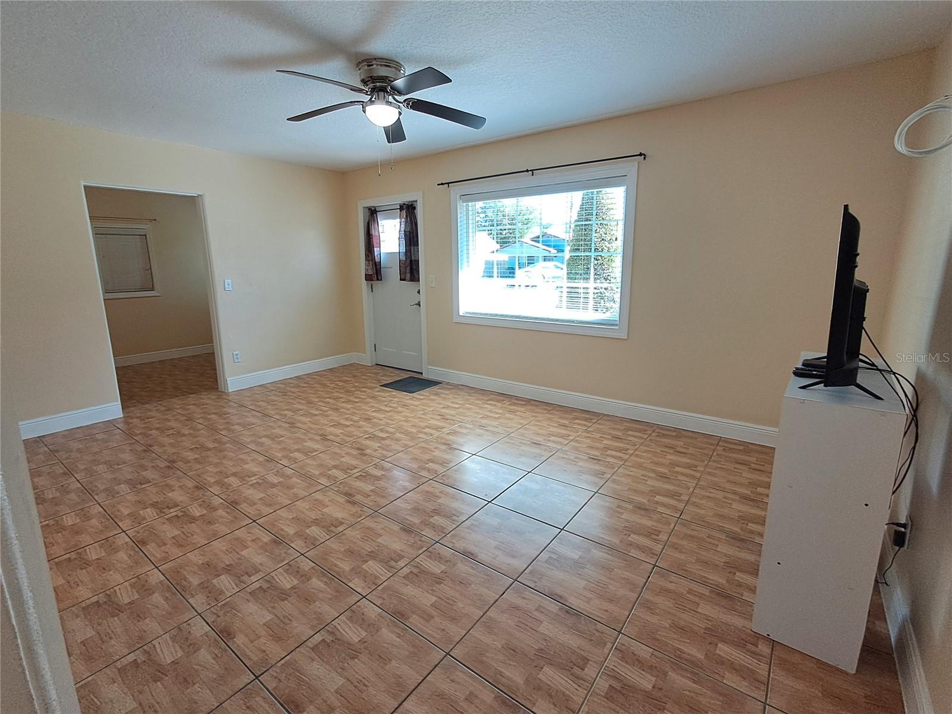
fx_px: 440
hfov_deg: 94.5
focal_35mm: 16
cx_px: 476
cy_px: 357
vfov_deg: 78.1
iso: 64
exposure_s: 1/60.2
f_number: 2.2
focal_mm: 1.64
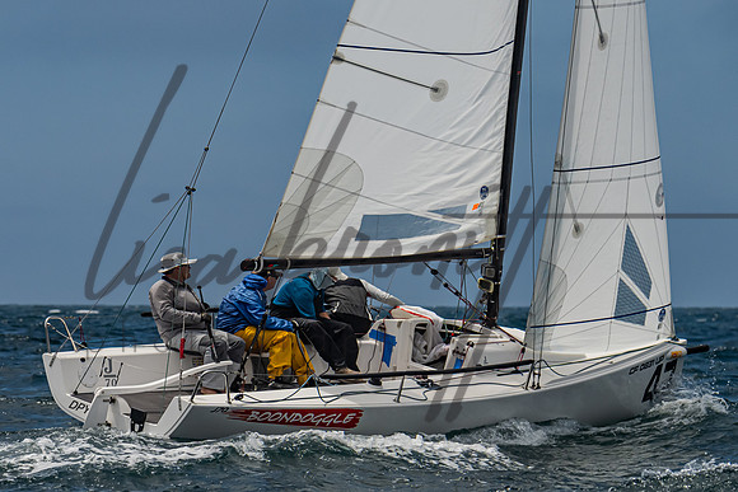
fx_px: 7622
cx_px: 283
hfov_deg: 5.5
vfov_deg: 3.7
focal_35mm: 372
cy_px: 276
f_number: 6.3
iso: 400
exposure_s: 1/4000
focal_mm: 220
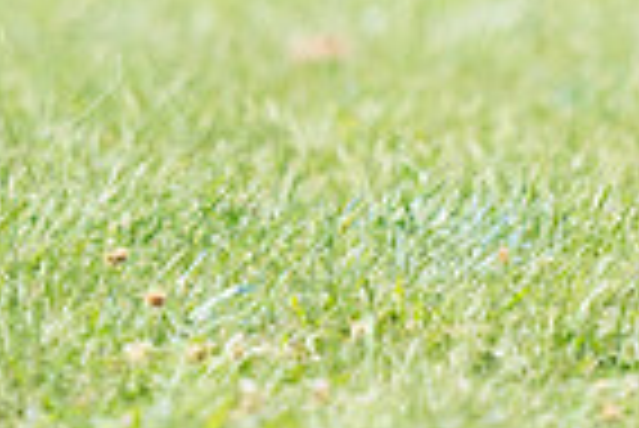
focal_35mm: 1500
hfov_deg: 1.4
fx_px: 26652
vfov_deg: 0.9
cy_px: -300
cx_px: 742
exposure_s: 1/4000
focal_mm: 368
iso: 2000
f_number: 6.3
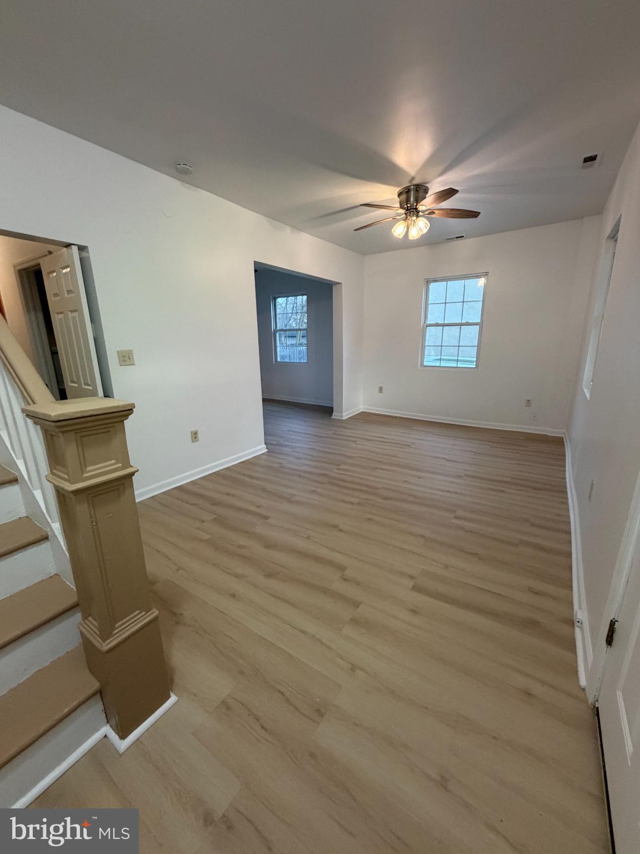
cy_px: 427
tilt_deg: -15.6
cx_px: 320
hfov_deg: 85.7
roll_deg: +1.1
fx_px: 345
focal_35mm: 14
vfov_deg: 102.1
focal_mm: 2.22
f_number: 2.2
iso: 320
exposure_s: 1/60
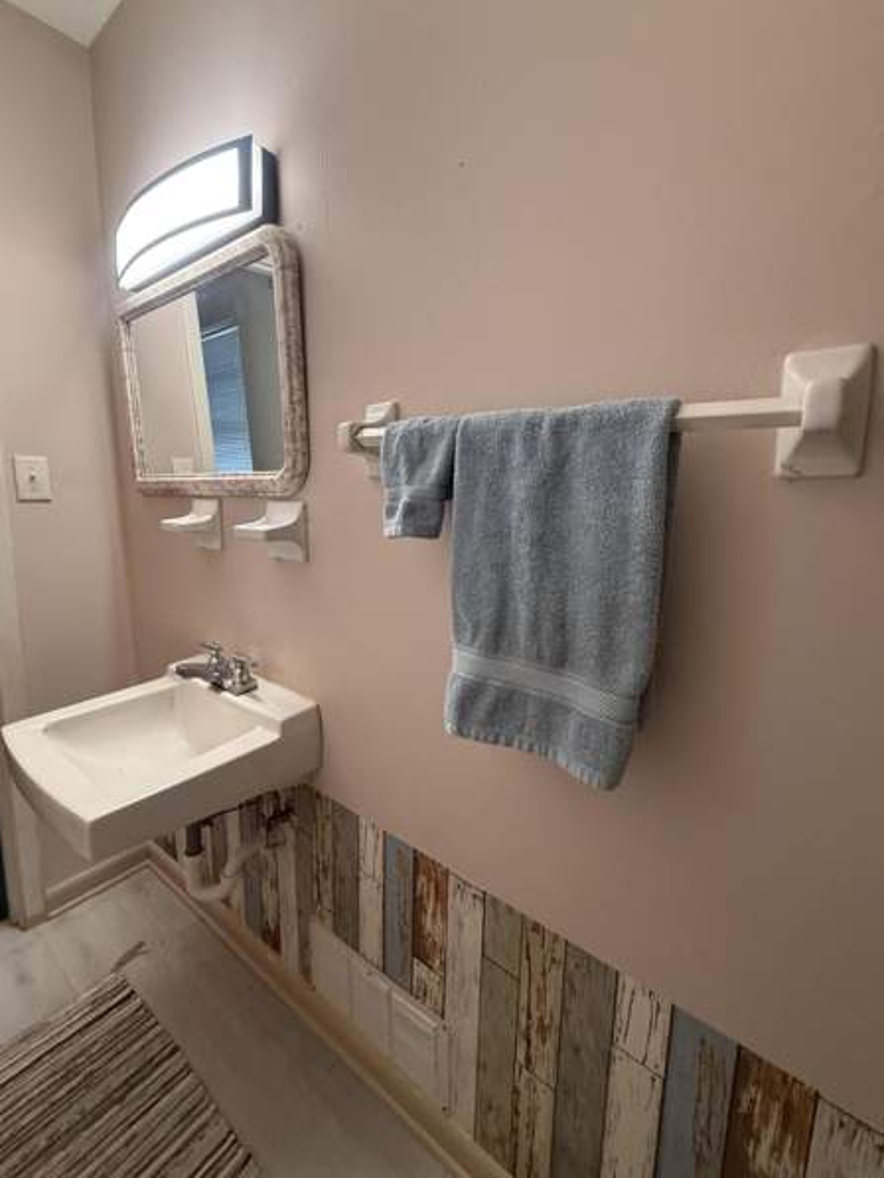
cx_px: 442
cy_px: 562
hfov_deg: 81.8
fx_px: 511
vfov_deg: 98.1
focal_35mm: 15
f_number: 2.2
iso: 320
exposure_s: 1/73
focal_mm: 2.22
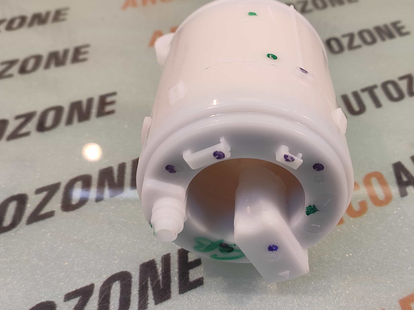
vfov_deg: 54.7
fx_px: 299
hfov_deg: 68.9
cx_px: 245
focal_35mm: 25
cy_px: 172
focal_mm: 4.74
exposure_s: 1/50
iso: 171
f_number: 1.79
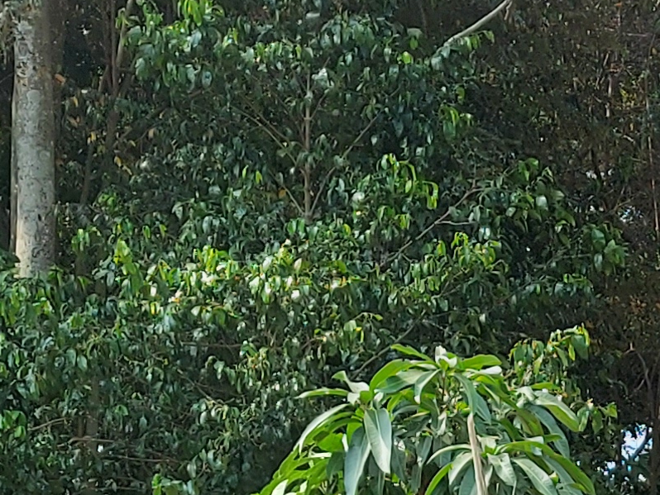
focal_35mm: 139
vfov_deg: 9.6
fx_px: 2651
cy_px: 1149
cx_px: 574
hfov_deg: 14.1
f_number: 1.8
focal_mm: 5.23
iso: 32
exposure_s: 1/577
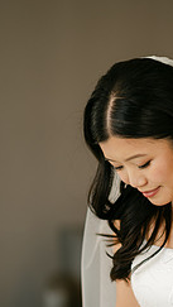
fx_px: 1343
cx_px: 174
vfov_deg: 13.0
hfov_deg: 7.3
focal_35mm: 165
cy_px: 232
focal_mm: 85
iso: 80
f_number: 1.8
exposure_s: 1/160
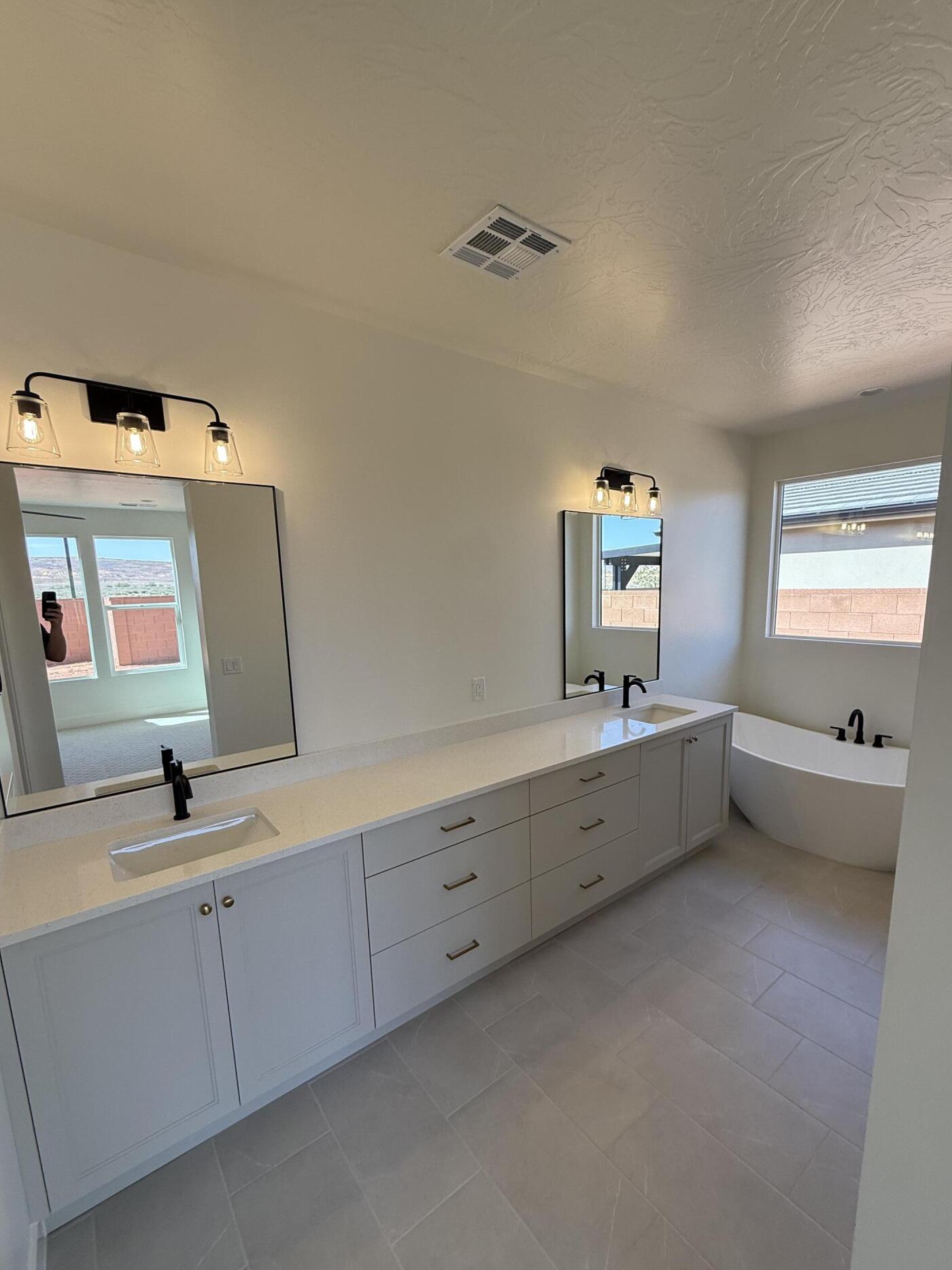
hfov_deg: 81.7
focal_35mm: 15
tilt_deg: -9.2
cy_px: 680
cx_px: 498
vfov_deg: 98.0
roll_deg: +1.9
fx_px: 550
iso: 64
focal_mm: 2.22
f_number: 2.2
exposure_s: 1/214
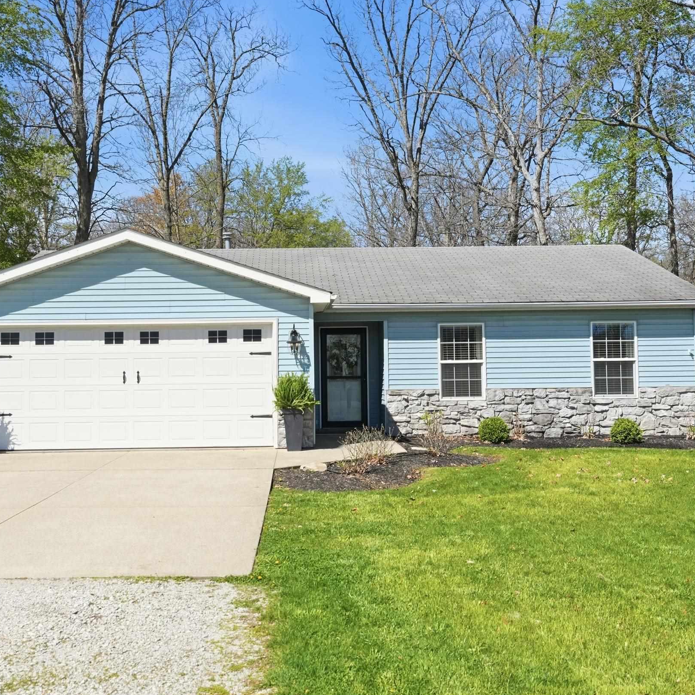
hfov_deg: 43.5
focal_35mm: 38
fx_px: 871
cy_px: 344
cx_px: 317
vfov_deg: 43.5
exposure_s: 1/4000
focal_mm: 19.5
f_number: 4
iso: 800
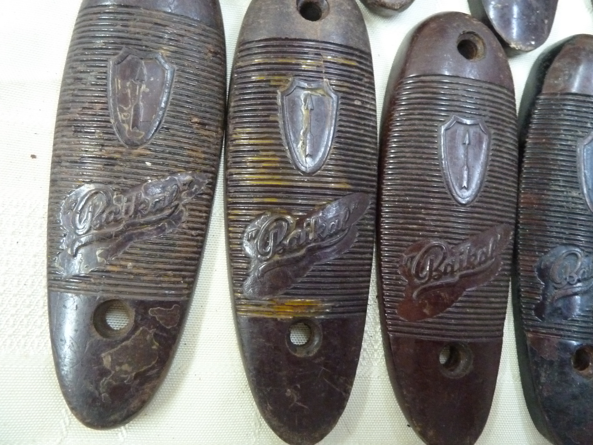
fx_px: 428
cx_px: 296
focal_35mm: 25
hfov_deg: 69.4
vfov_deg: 54.9
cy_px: 222
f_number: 3.3
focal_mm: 4.1
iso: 800
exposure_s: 1/20
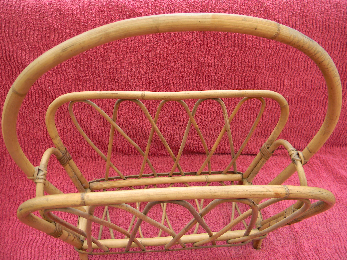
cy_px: 130
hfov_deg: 63.4
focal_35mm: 28
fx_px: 281
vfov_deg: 49.7
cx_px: 174
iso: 80
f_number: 3.5
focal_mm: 5
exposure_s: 1/43.8
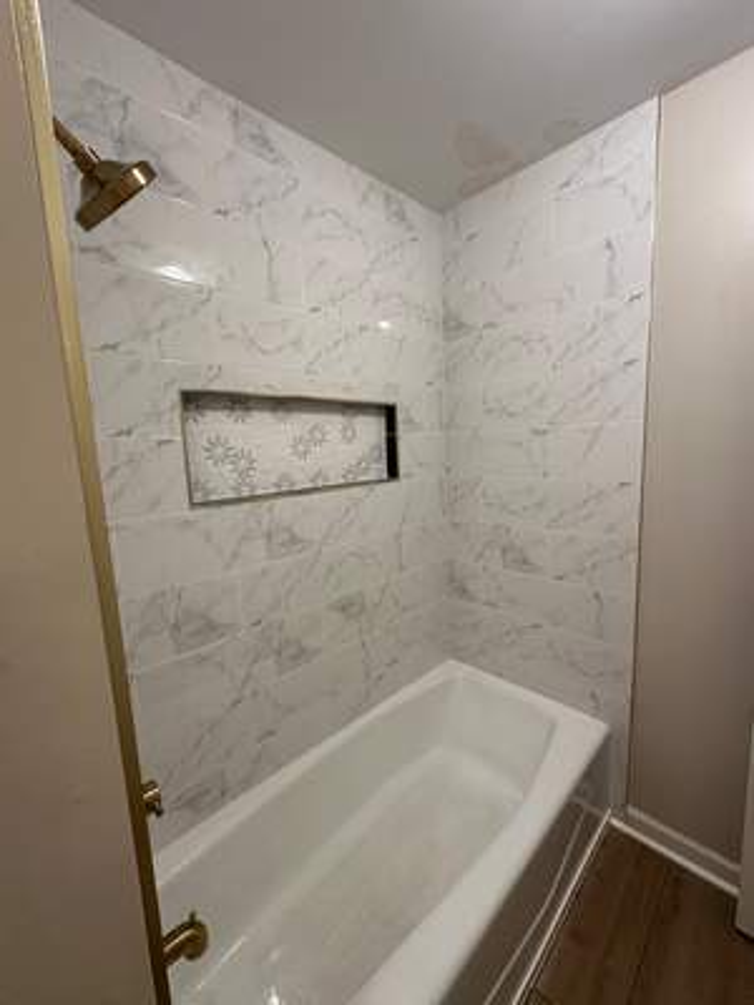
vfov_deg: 102.1
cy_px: 502
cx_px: 377
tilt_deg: -6.6
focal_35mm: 14
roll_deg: +1.2
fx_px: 407
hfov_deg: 85.7
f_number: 2.2
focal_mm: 2.22
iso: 250
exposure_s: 1/60
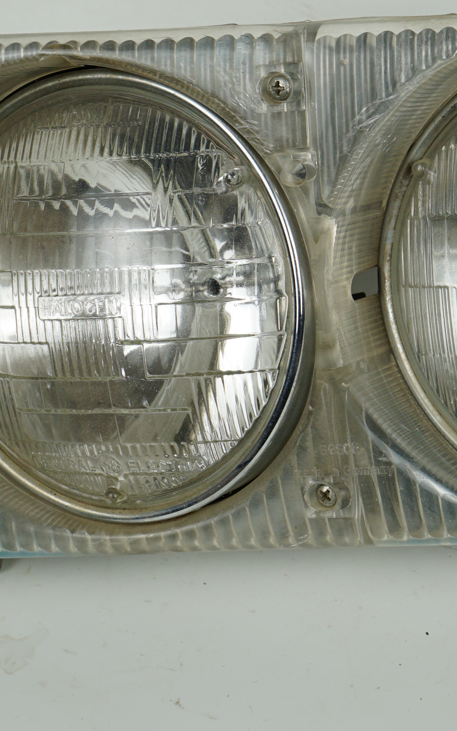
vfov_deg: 21.5
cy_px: 212
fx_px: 1913
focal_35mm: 96
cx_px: 390
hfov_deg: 13.5
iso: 200
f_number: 7.1
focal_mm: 41
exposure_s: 1/200
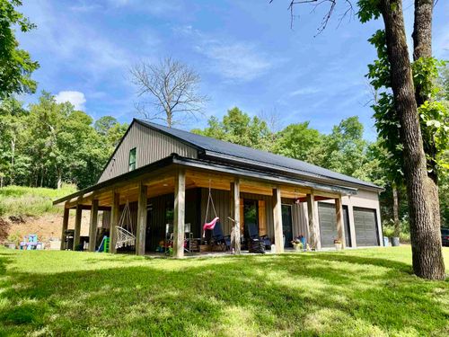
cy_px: 168
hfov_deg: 71.6
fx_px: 311
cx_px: 224
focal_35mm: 24
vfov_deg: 56.8
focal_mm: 6.76
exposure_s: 1/2611
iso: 80
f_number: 1.78
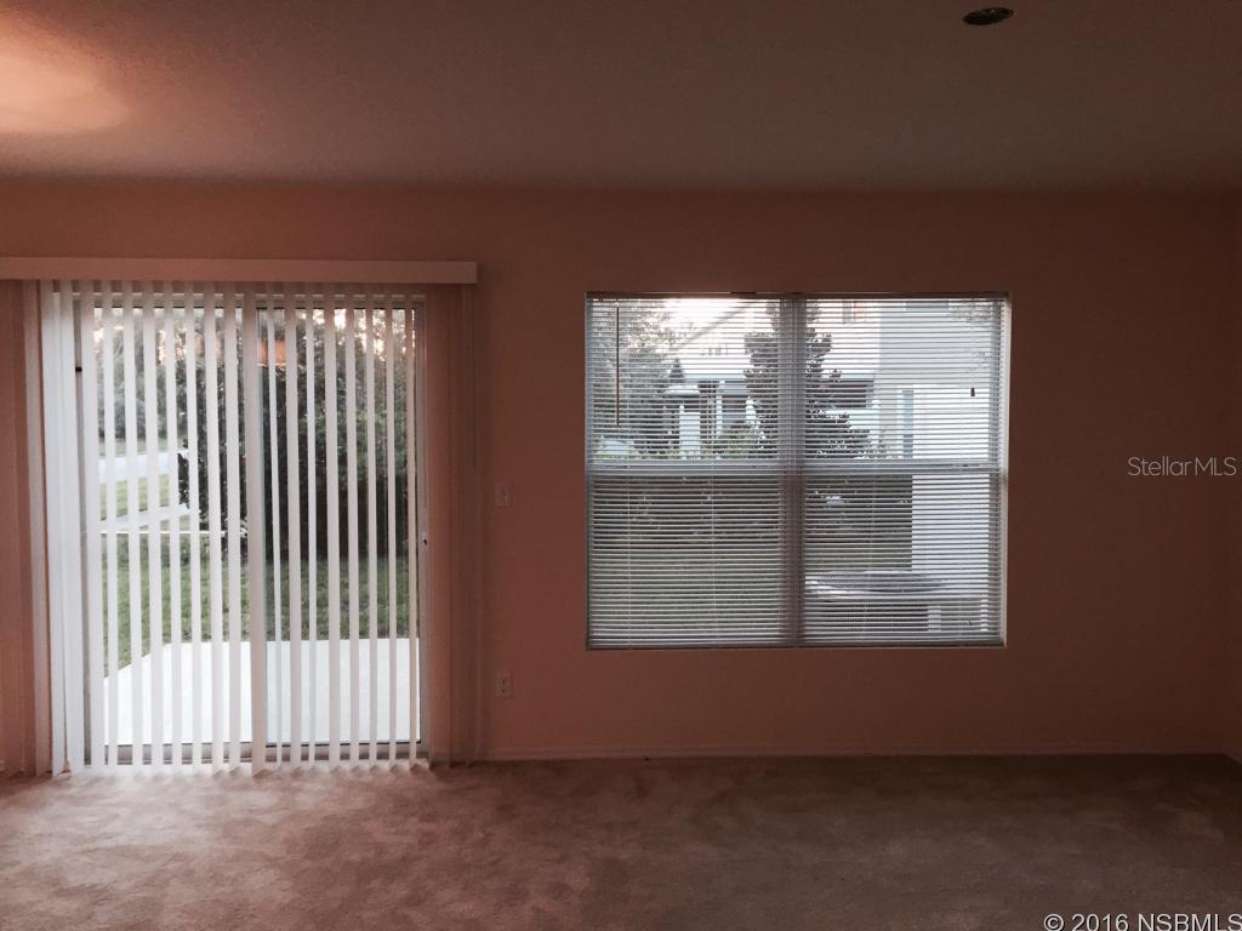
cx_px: 621
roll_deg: -0.6
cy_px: 466
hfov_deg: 61.7
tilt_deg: -3.9
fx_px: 1041
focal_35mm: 29
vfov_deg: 48.2
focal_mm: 4.15
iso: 50
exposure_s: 1/30
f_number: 2.2
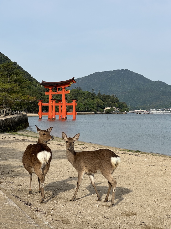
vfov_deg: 25.0
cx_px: 85
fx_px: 514
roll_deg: -0.6
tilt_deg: -0.6
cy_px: 116
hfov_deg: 18.9
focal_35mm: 78
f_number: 2.8
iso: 32
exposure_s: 1/694
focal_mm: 9
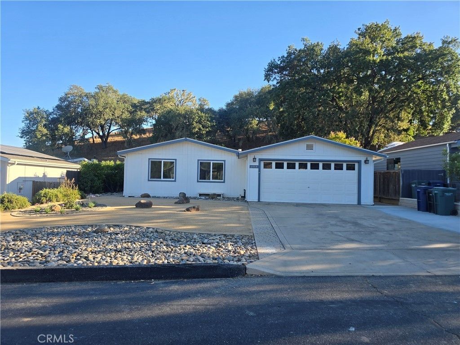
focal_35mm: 23
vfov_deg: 58.9
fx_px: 306
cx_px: 230
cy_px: 172
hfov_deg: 73.9
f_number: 1.7
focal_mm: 6.3
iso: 12
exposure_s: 1/260
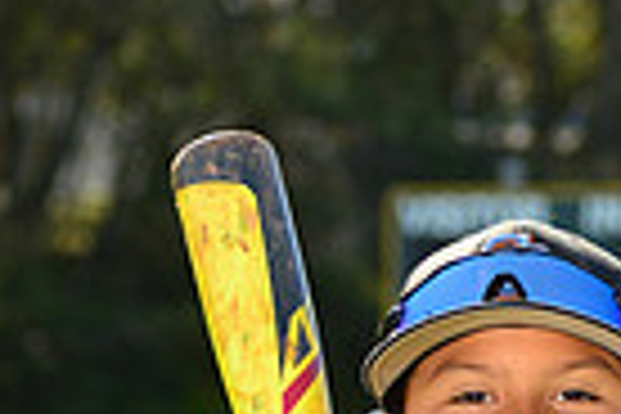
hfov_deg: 4.2
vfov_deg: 2.8
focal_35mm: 487
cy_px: 682
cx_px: 963
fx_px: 8400
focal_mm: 116
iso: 200
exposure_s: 1/250
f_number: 8
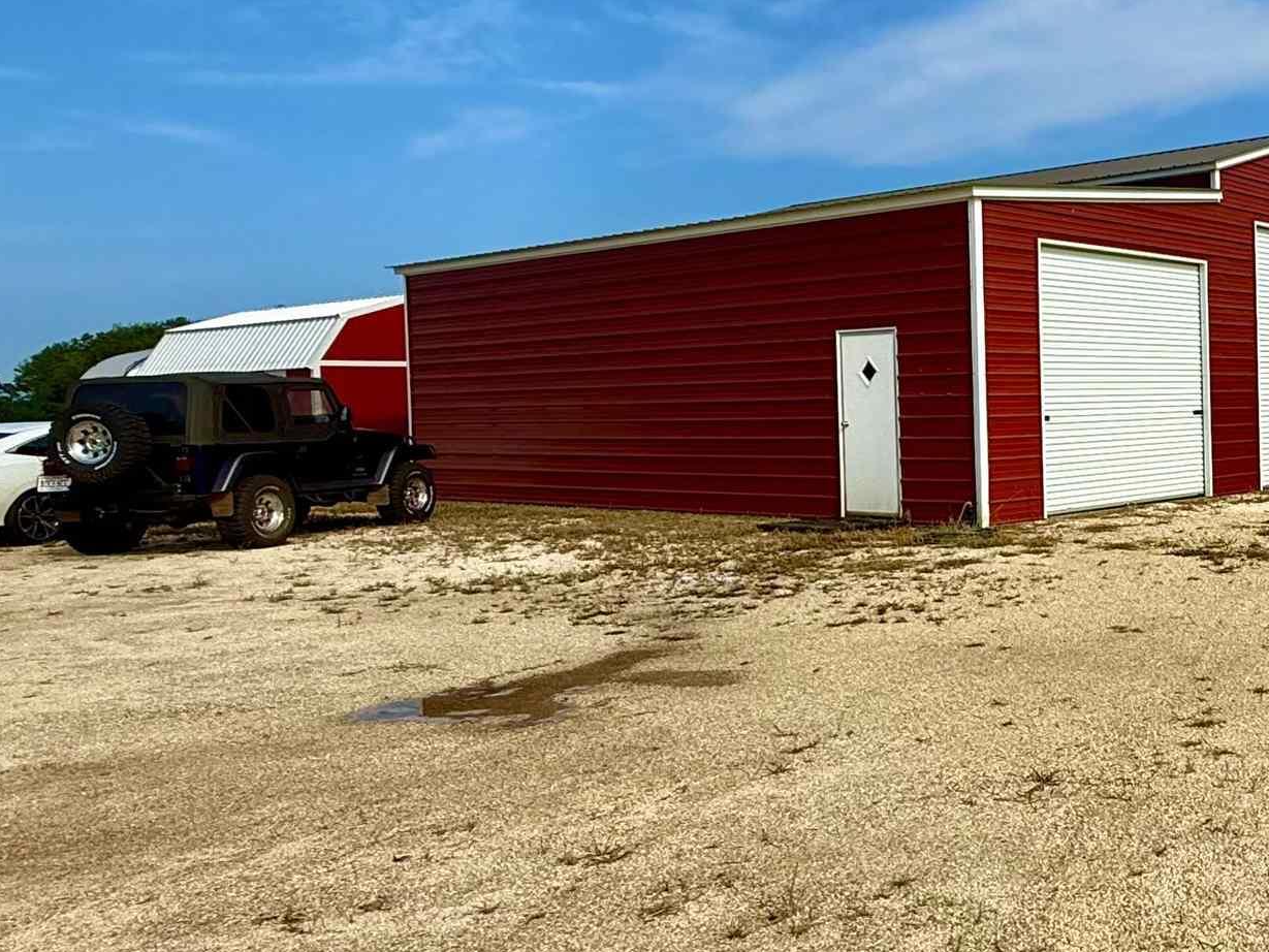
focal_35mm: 35
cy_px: 427
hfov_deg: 43.2
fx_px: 1283
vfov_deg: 40.7
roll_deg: +0.5
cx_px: 1335
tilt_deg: -2.1
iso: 50
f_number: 2.2
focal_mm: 2.22
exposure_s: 1/2841
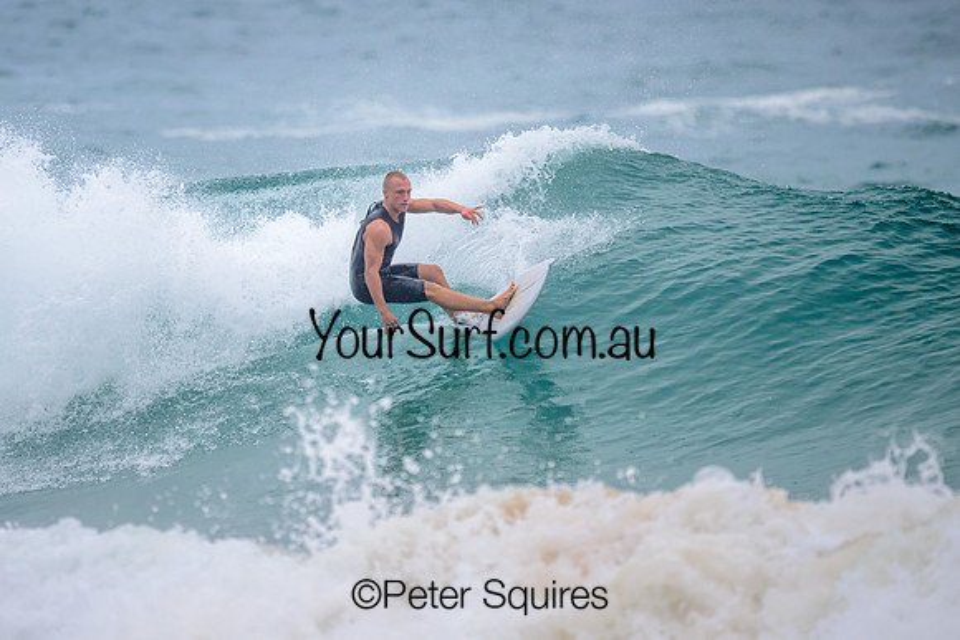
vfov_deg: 1.3
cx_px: 324
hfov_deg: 1.9
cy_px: 208
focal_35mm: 1100
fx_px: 29339
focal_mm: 800
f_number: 6.3
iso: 360
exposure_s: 1/2000
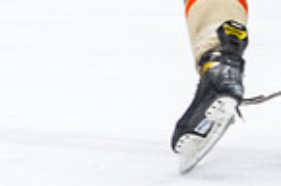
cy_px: -259
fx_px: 7531
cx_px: -381
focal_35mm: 967
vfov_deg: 1.4
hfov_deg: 2.1
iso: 1600
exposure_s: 1/640
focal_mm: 120
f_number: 2.8
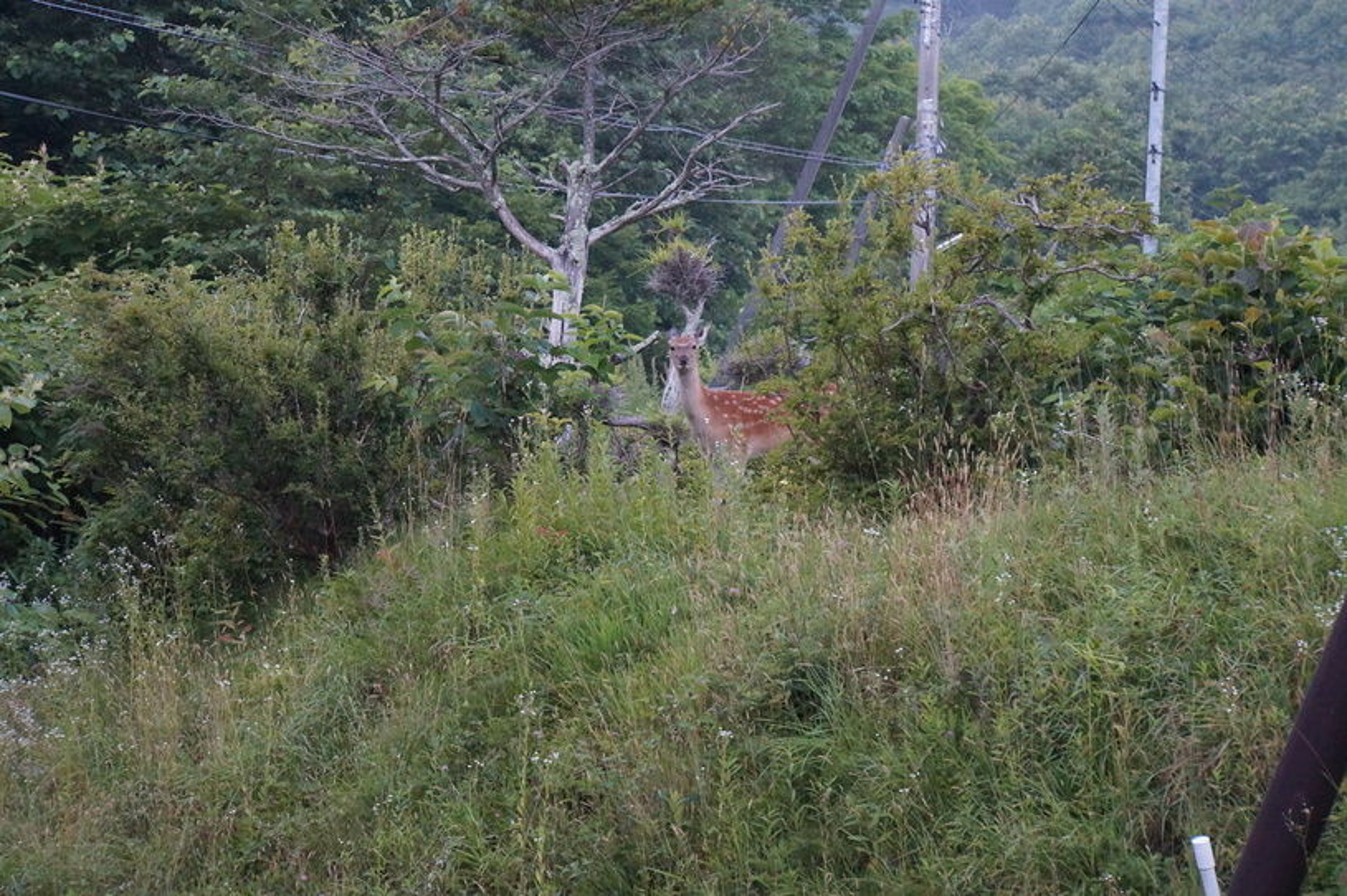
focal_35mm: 165
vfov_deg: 8.3
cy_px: 448
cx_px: 674
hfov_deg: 12.5
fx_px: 6169
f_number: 6.3
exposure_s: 1/200
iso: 3200
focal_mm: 110
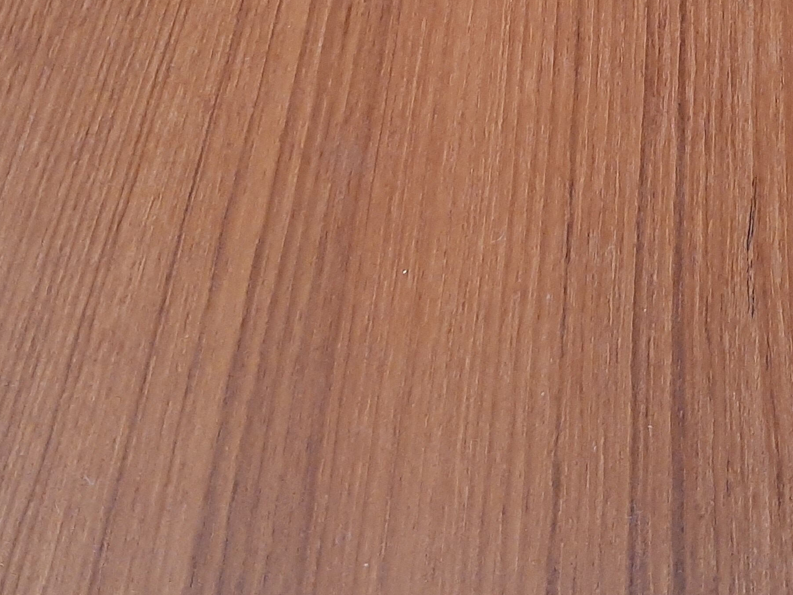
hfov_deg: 32.6
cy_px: 39
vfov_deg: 24.4
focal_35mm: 58
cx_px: 590
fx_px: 1329
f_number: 1.7
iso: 400
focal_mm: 3.93
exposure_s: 1/25
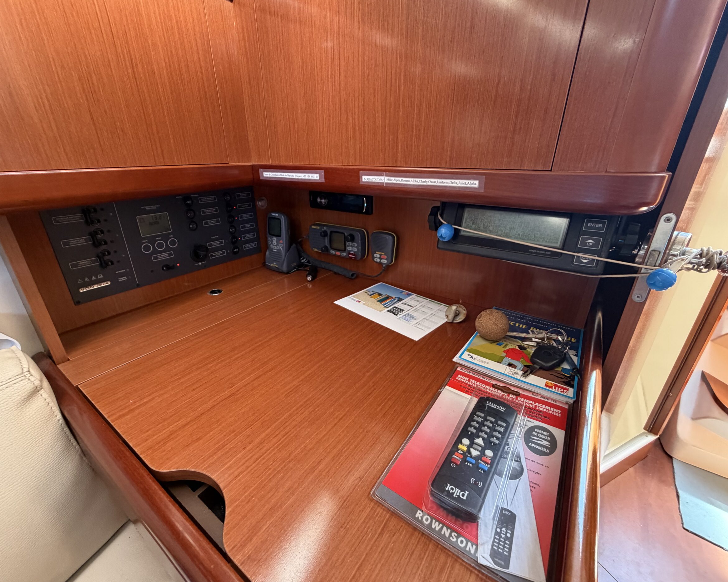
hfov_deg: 96.8
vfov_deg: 84.0
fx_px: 323
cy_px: 291
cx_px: 359
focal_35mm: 15
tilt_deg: -24.3
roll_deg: -0.5
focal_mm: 2.22
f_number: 2.2
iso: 400
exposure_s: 1/60
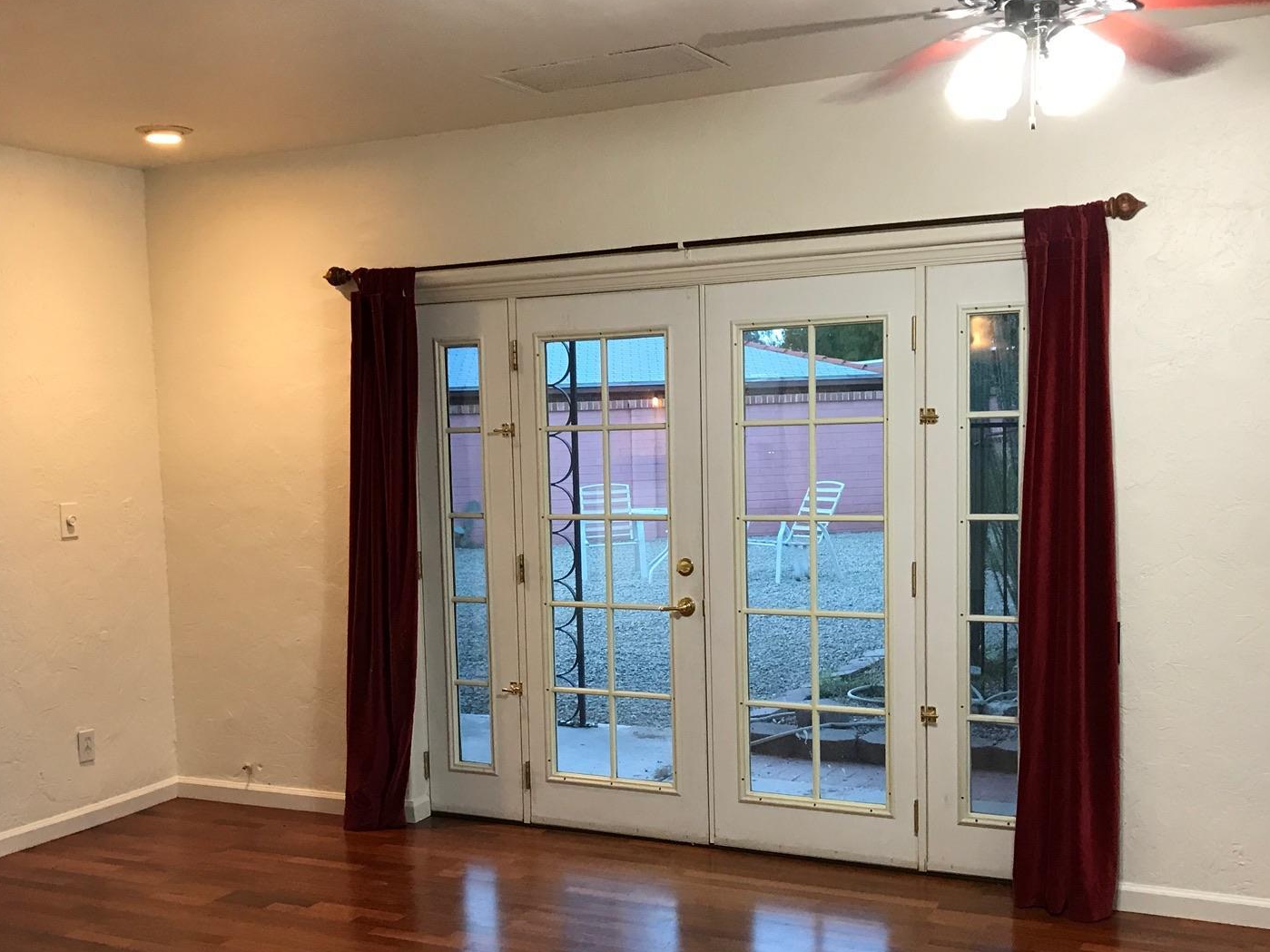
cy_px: 600
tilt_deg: -5.6
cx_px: 575
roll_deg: +1.2
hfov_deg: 45.7
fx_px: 1504
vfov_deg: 34.9
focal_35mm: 41
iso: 40
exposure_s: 1/17
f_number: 1.8
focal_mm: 3.99
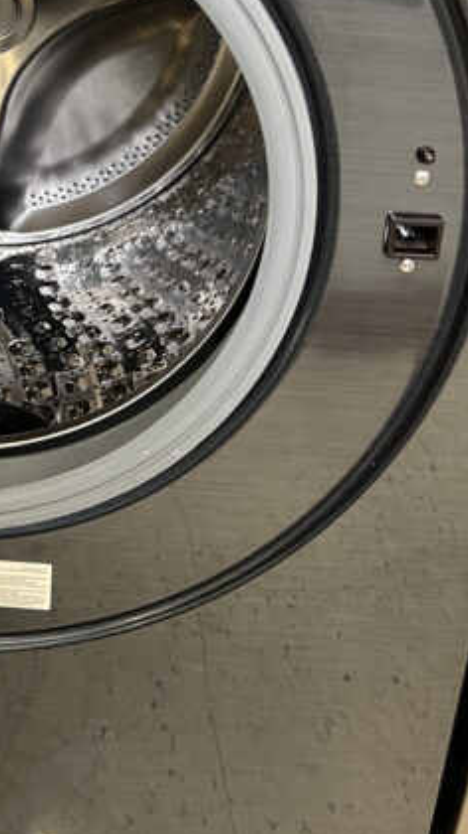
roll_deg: -1.6
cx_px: -30
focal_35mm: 54
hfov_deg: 21.2
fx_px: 1192
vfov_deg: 36.9
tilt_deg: -21.8
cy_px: 147
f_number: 1.5
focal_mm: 5.7
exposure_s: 1/43
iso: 250
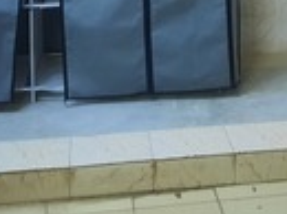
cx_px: 193
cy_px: -131
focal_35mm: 88
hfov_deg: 22.2
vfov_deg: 15.2
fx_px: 728
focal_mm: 4.6
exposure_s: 1/25
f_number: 2
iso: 400
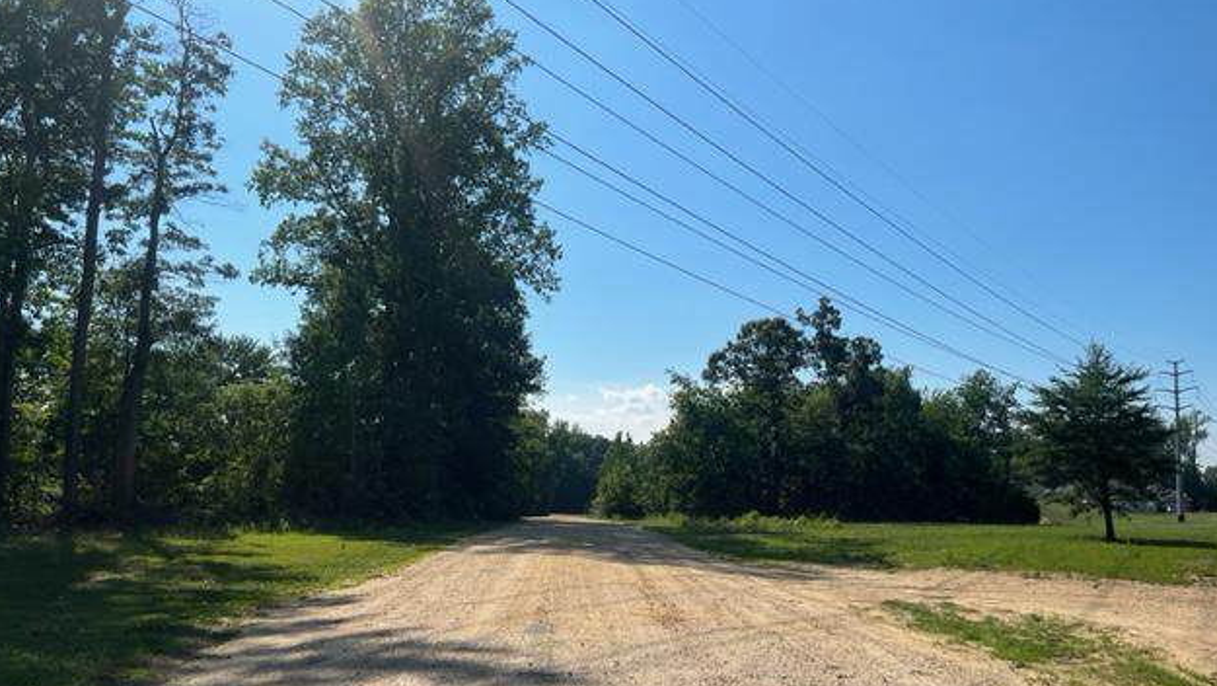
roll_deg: -0.4
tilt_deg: +6.5
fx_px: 936
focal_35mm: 29
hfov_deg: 66.0
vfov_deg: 40.0
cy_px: 425
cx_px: 602
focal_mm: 5.1
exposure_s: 1/5556
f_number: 1.6
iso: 50
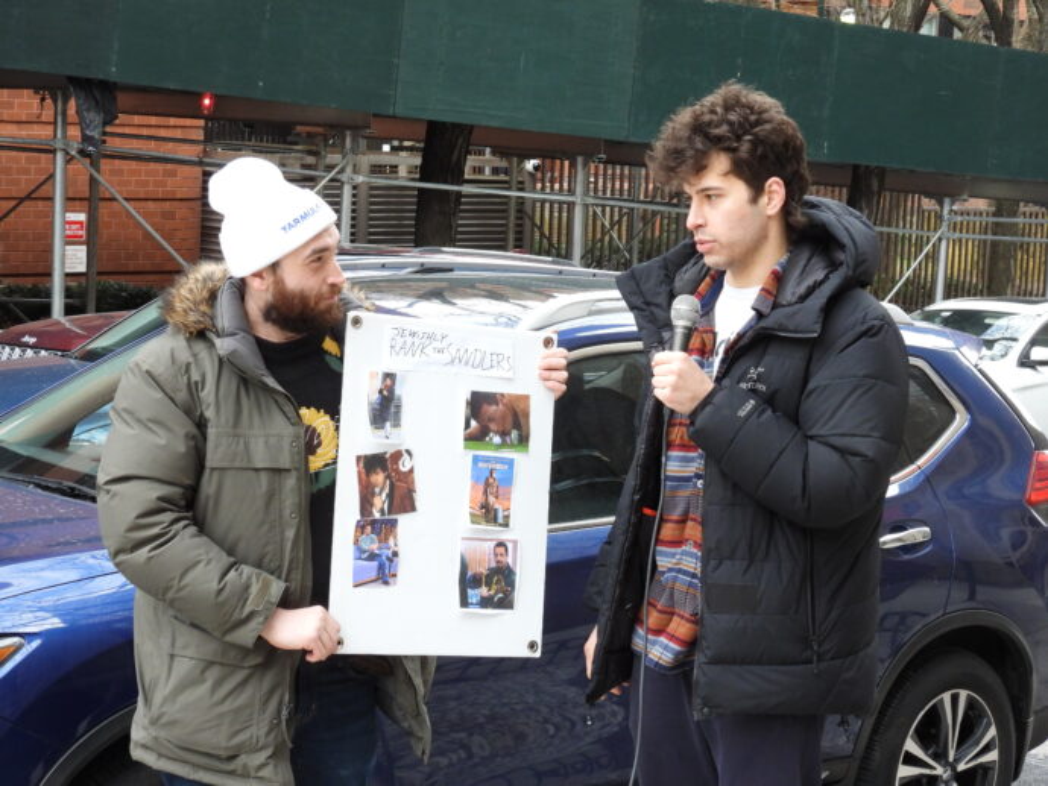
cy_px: 393
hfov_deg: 26.0
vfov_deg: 19.7
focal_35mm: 75
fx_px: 2271
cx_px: 524
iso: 400
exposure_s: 1/160
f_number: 5
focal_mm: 13.4
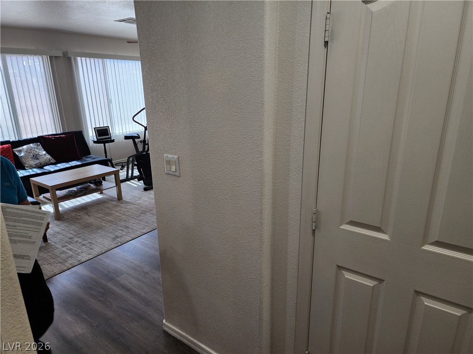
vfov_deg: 58.9
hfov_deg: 73.9
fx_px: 314
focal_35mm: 23
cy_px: 177
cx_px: 236
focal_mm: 6.4
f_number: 1.8
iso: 80
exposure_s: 1/120
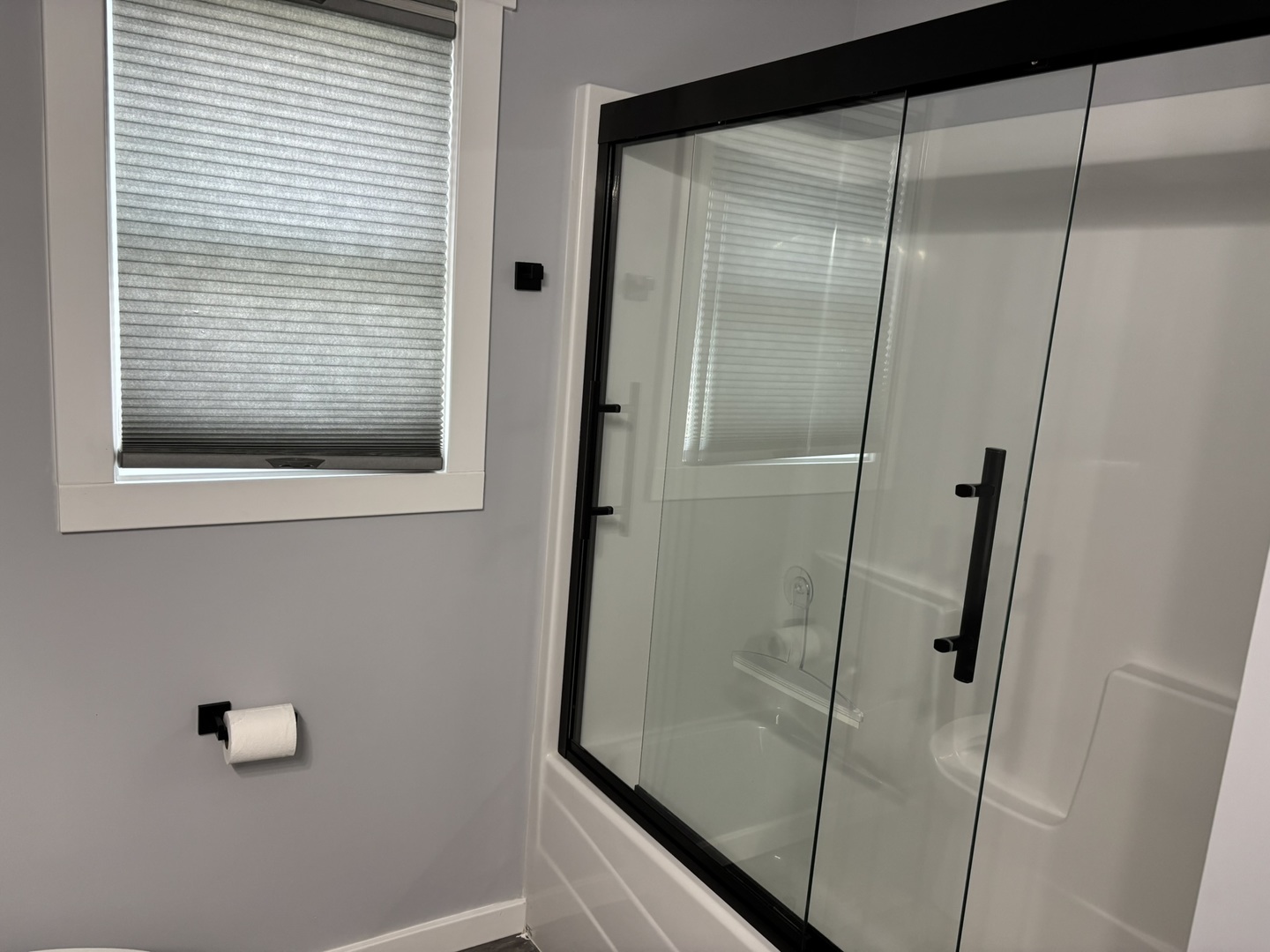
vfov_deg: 53.1
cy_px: 476
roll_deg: -3.7
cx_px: 635
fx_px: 954
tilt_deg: -10.0
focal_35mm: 26
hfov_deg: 67.3
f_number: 1.6
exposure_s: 1/60
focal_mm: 5.96
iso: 160
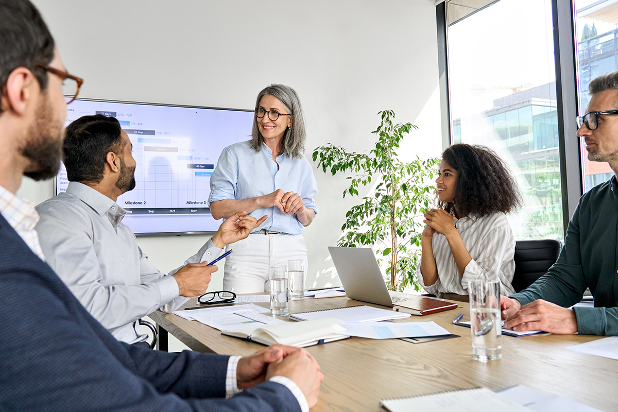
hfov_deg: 60.3
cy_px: 206
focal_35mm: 31
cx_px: 309
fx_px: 532
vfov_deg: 42.3
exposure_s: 1/400
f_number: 5
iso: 2000
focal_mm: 31
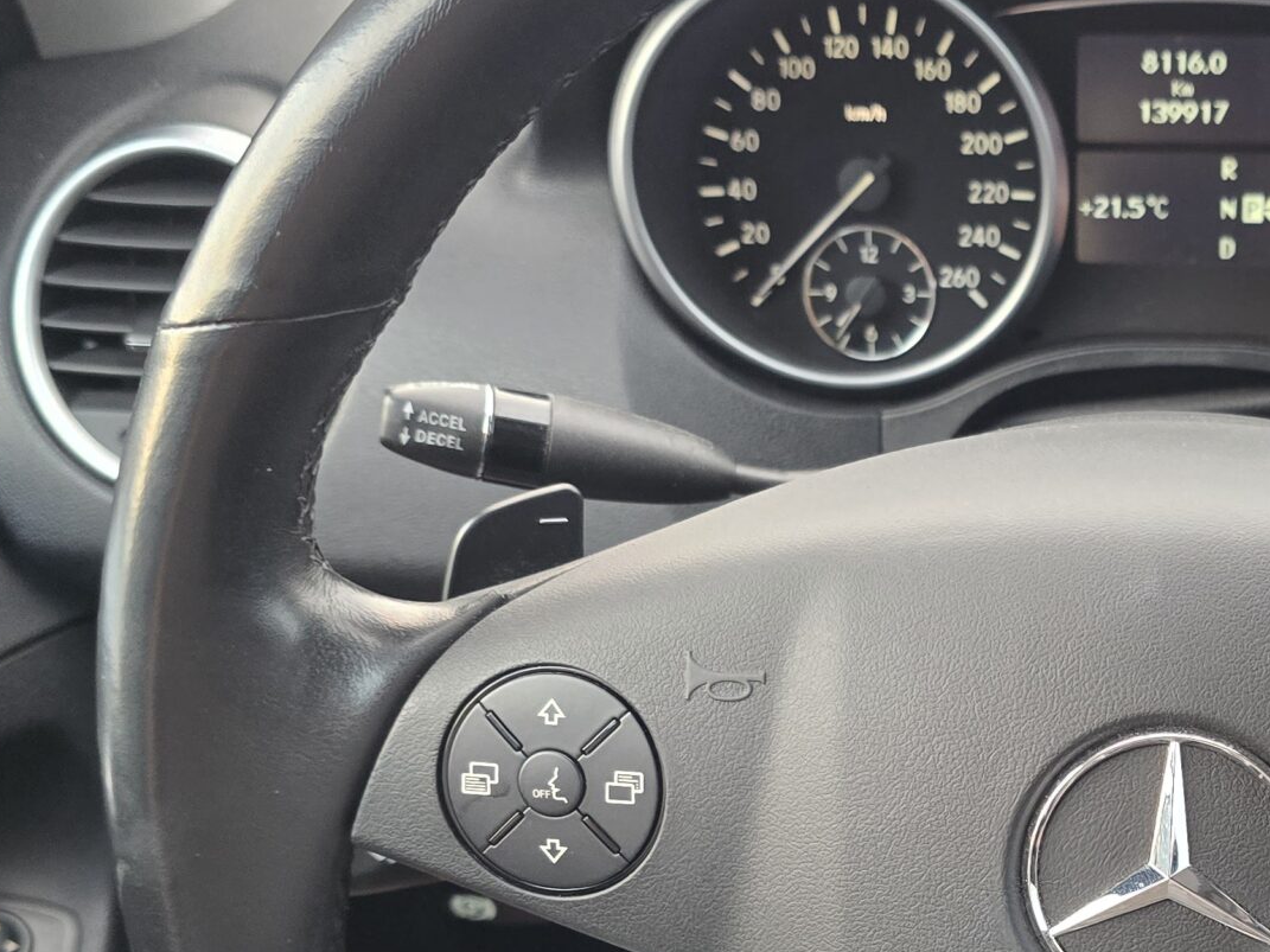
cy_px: 735
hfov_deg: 33.4
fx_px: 2018
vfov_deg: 26.2
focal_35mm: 55
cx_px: 1102
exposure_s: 1/120
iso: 1000
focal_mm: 6.3
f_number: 1.7
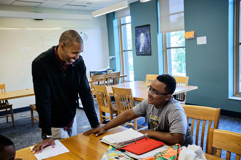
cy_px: 80
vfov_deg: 37.8
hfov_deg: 54.4
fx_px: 234
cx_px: 120
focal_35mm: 35
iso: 3200
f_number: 3.6
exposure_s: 1/250
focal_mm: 23
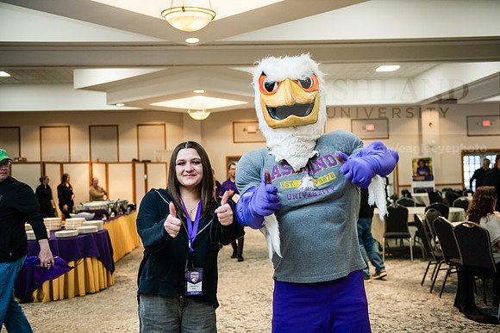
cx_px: 250
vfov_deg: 31.9
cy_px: 166
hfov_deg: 46.4
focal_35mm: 42
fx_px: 583
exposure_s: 1/200
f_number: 2.8
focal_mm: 42
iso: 1600
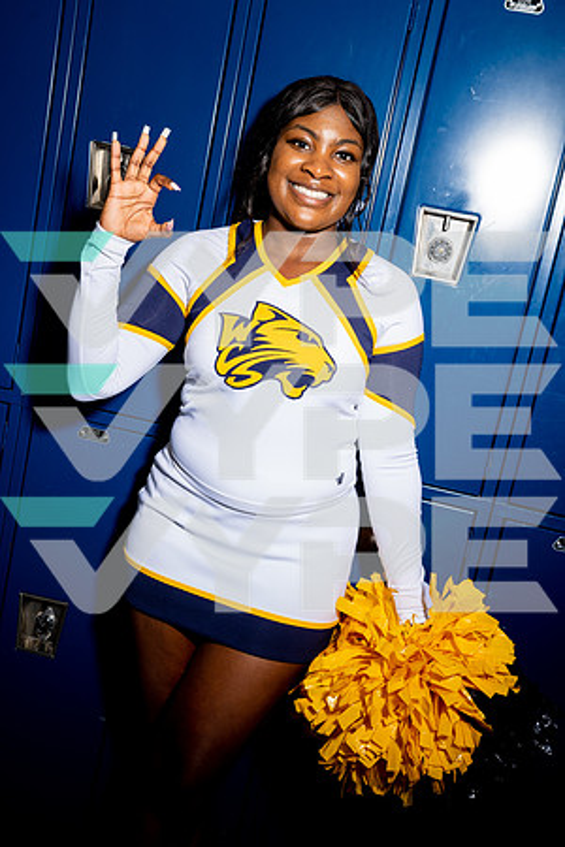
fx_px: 989
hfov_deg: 31.9
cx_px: 282
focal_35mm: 42
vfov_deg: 46.4
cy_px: 424
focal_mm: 42
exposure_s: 1/250
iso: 250
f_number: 10
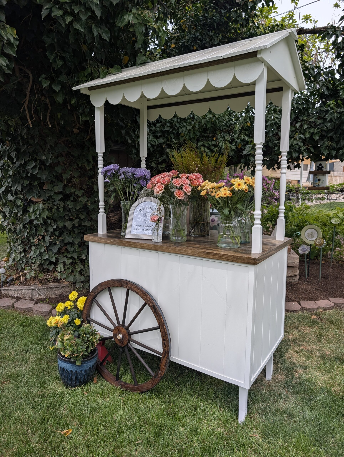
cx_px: 172
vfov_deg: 71.5
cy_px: 228
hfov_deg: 56.9
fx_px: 317
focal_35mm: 24
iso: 20
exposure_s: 1/586
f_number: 1.68
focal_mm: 6.9
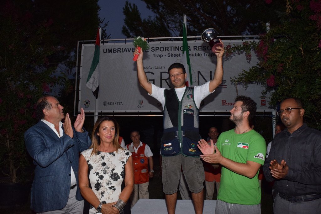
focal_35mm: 27
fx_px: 241
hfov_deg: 67.4
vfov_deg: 47.9
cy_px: 107
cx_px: 160
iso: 800
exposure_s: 1/100
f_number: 8
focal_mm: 18
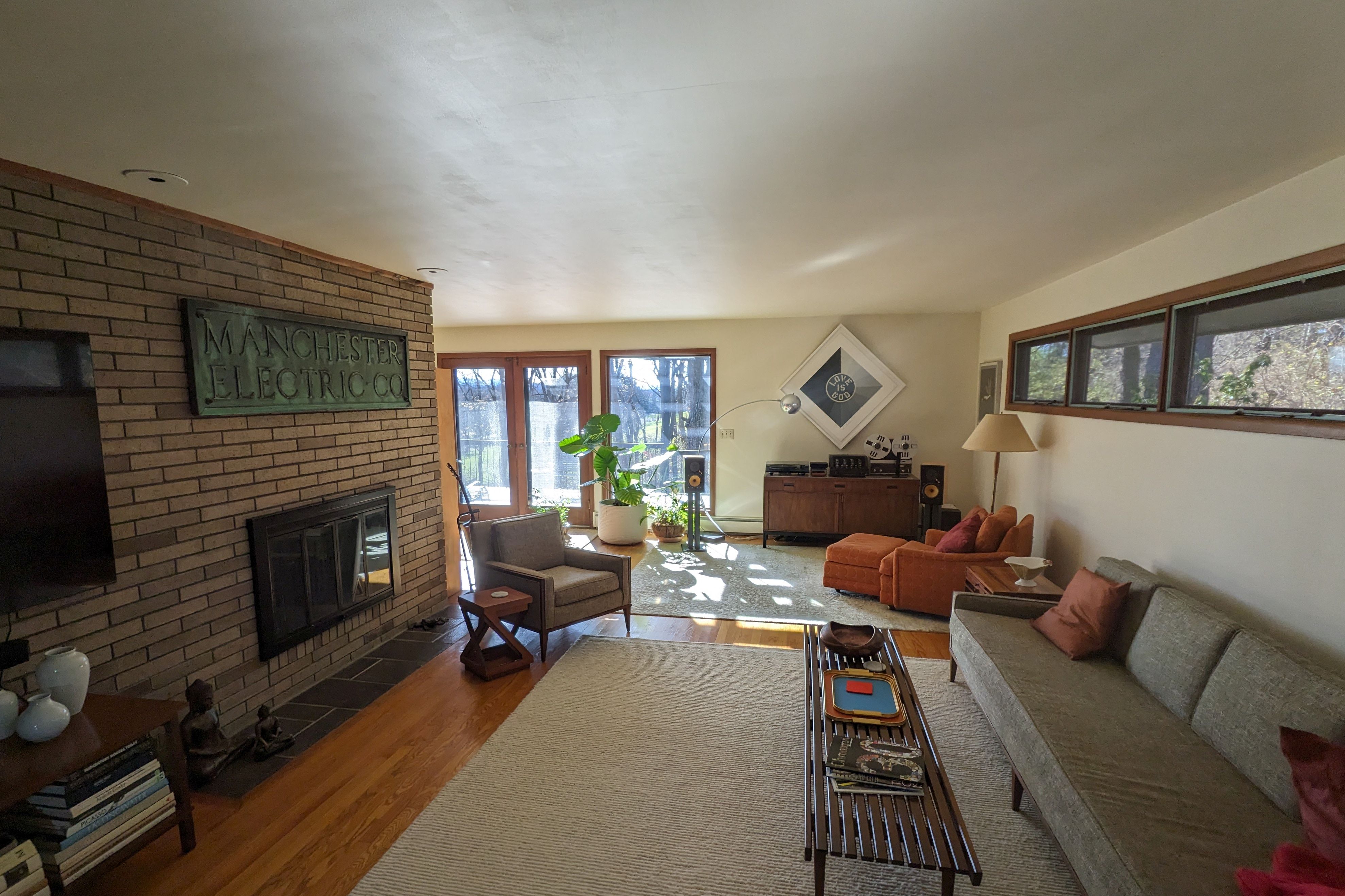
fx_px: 635
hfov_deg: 93.3
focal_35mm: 17
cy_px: 477
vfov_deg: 70.4
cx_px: 659
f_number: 2.2
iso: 42
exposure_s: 1/216
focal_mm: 2.22
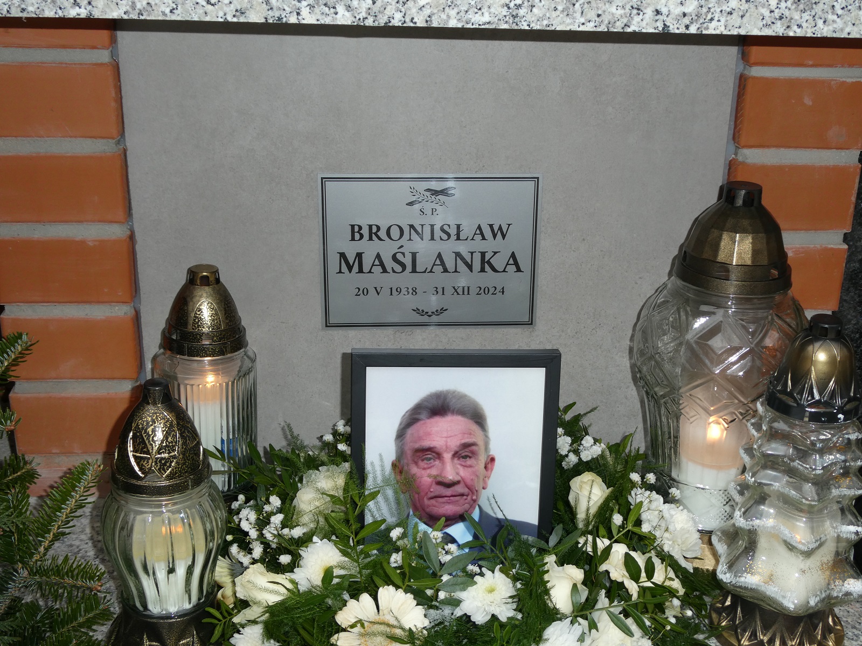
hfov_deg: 40.4
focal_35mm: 47
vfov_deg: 30.9
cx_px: 431
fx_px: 1170
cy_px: 323
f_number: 4
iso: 100
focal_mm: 8.4
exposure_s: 1/60
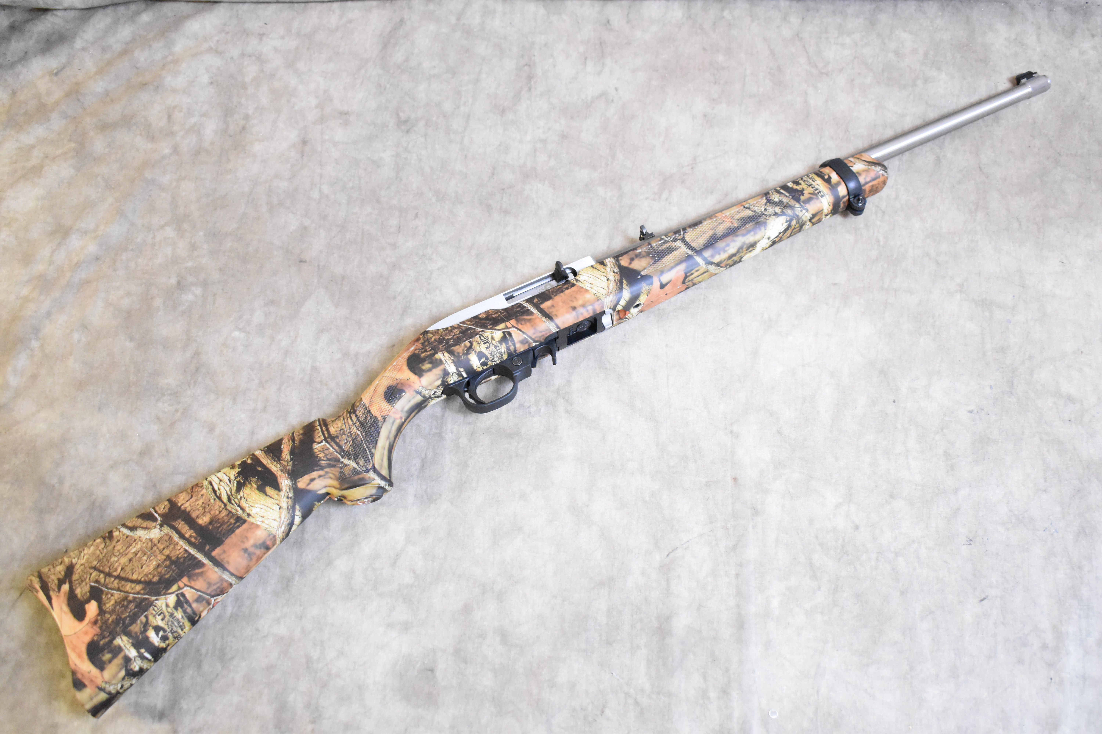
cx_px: 551
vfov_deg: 36.9
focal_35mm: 36
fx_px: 1102
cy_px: 367
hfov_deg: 53.1
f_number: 4
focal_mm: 24
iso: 6400
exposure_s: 1/125
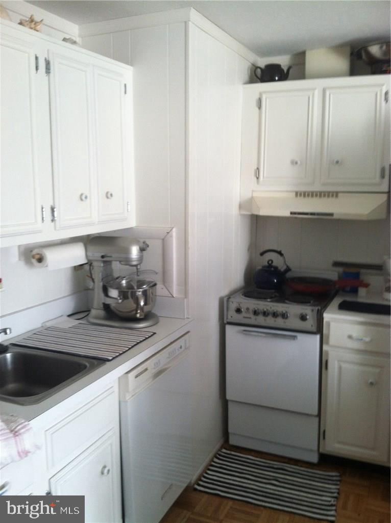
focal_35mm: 35
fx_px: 529
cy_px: 262
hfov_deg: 40.6
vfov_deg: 52.7
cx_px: 196
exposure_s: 1/25
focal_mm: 3.85
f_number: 2.8
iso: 80
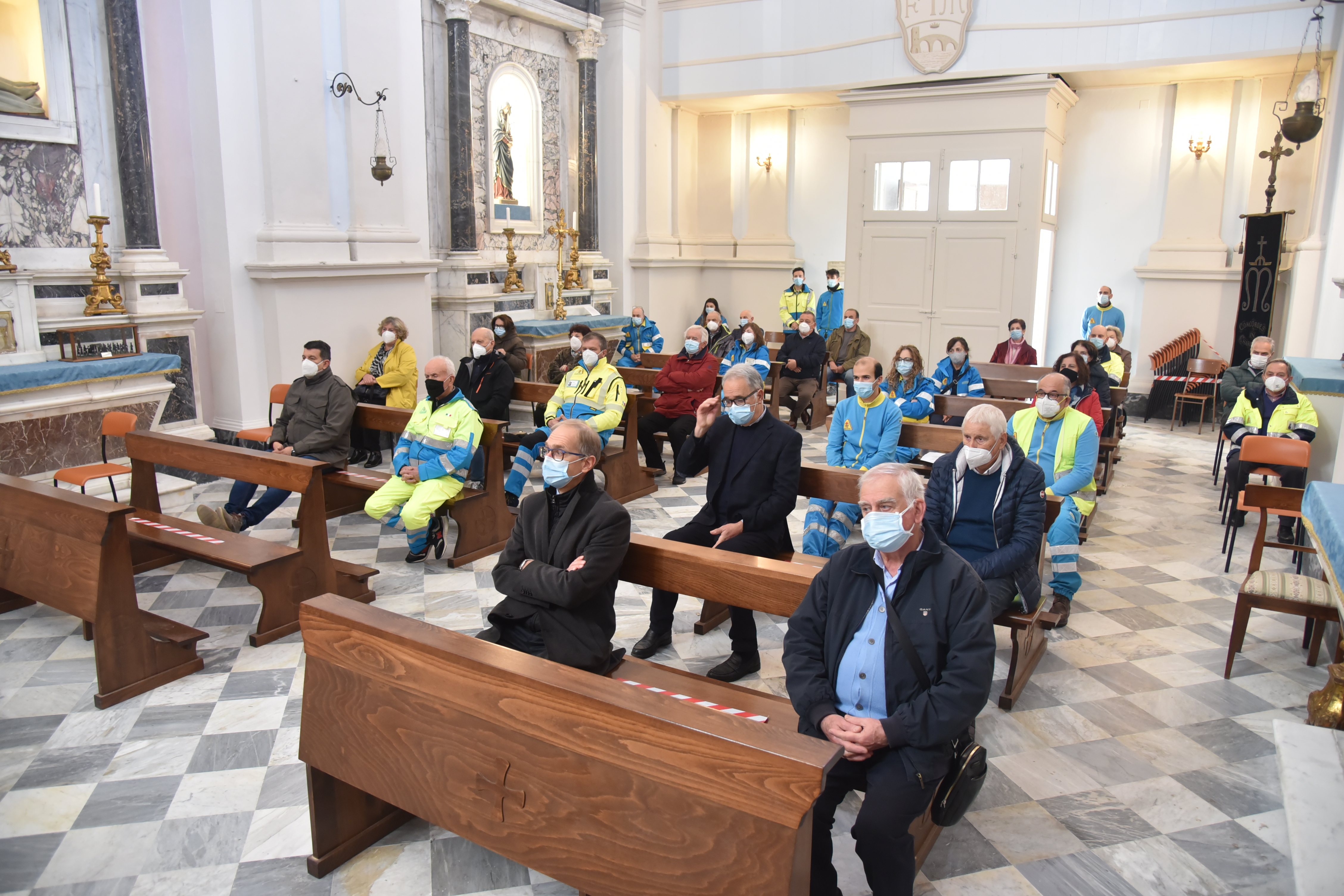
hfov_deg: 73.7
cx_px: 672
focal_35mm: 24
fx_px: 896
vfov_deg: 53.1
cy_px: 448
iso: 1600
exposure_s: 1/30
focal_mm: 24
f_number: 4
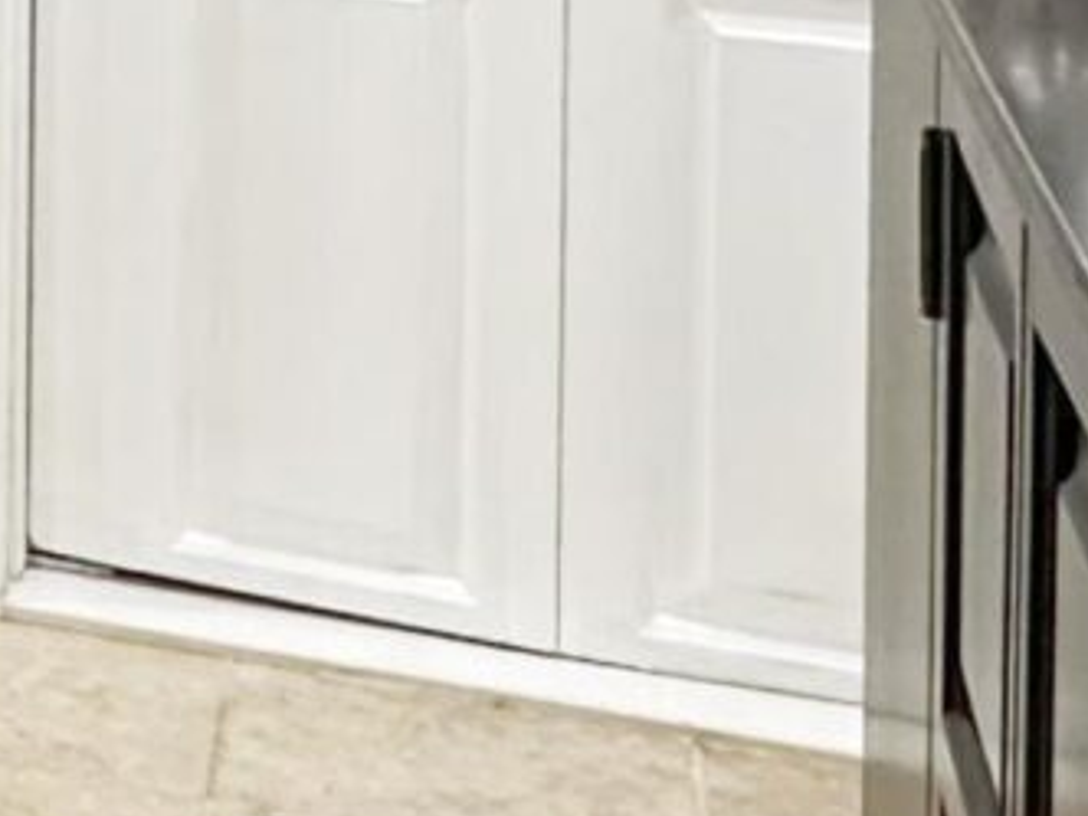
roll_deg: -0.3
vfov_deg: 12.2
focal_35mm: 108
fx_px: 3394
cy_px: -819
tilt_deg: -0.1
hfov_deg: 14.4
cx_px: -1235
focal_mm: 2.22
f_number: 2.2
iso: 250
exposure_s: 1/60
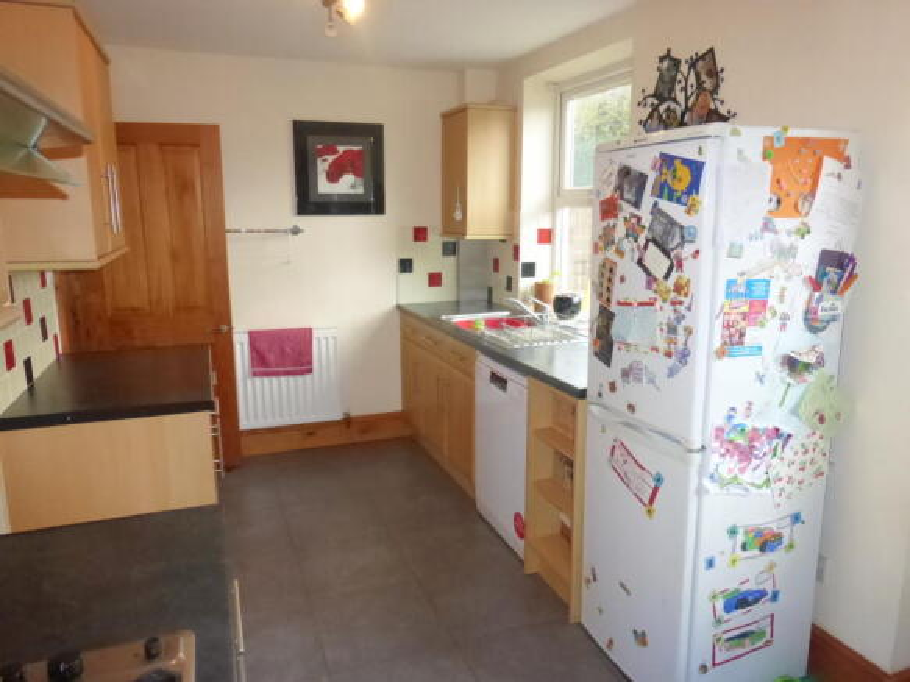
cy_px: 341
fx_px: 631
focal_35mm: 24
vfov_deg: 56.8
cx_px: 455
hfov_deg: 71.6
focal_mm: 4.3
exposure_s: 1/60
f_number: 3.3
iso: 800
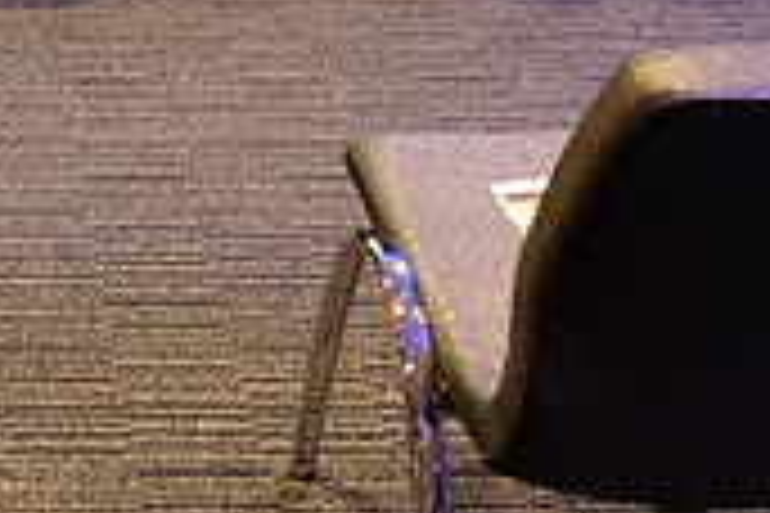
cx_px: -77
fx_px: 1305
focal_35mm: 61
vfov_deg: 18.5
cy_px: -344
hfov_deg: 29.6
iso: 3200
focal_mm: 12
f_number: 2.8
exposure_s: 1/27
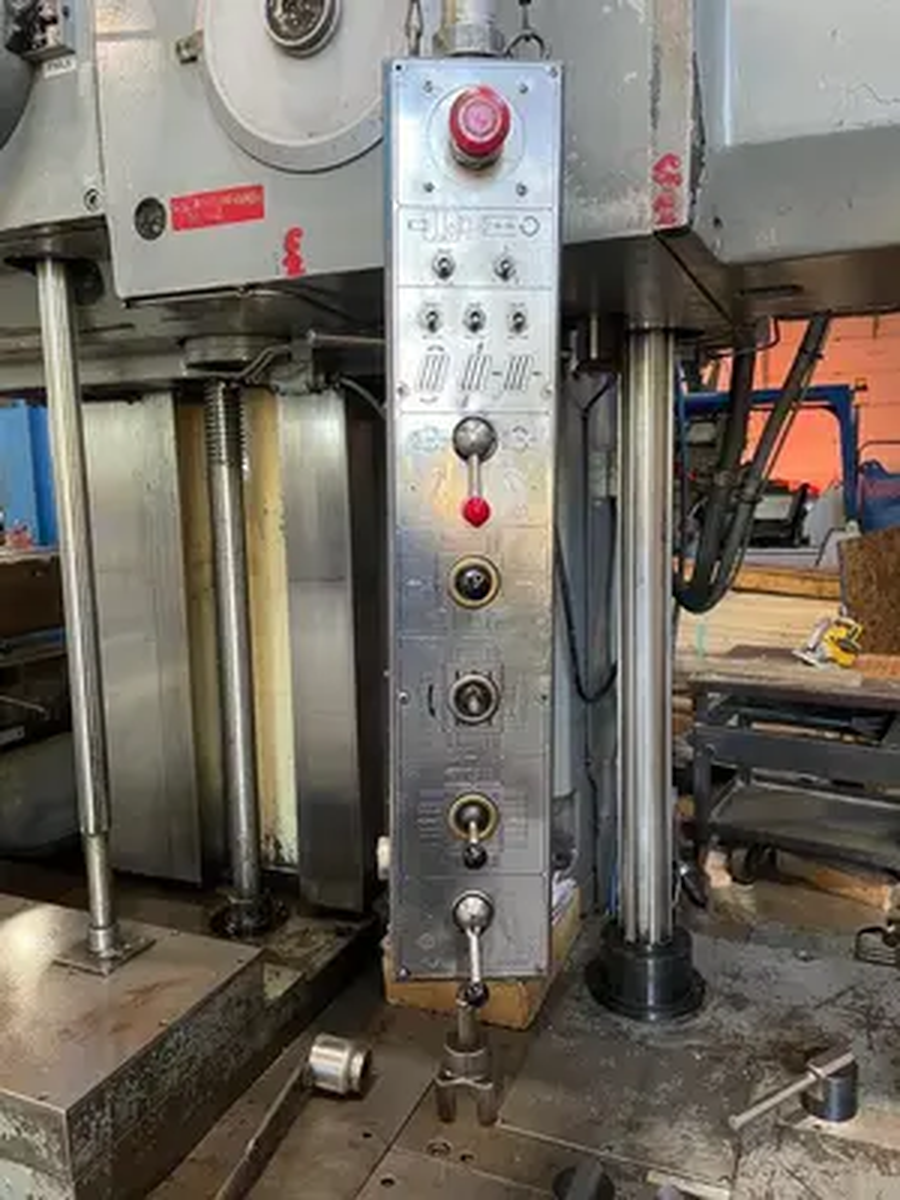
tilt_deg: -6.8
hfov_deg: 53.1
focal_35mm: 26
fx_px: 901
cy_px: 600
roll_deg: +1.5
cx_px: 450
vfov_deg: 67.3
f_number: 1.6
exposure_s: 1/60
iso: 200
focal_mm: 4.2
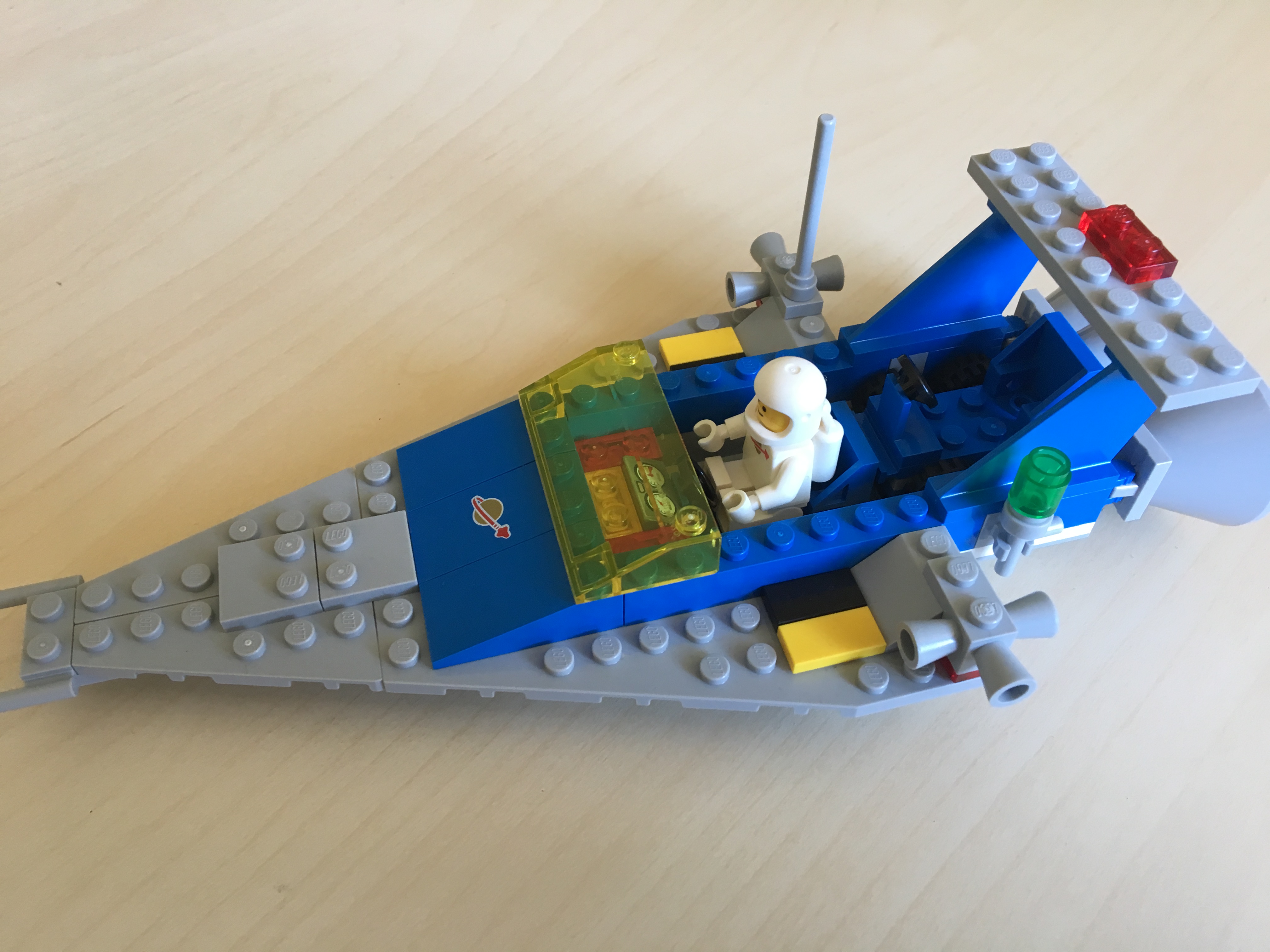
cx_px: 635
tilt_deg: -50.4
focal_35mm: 29
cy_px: 476
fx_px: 1064
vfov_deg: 48.2
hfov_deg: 61.7
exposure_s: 1/33
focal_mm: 4.15
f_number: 2.2
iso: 80
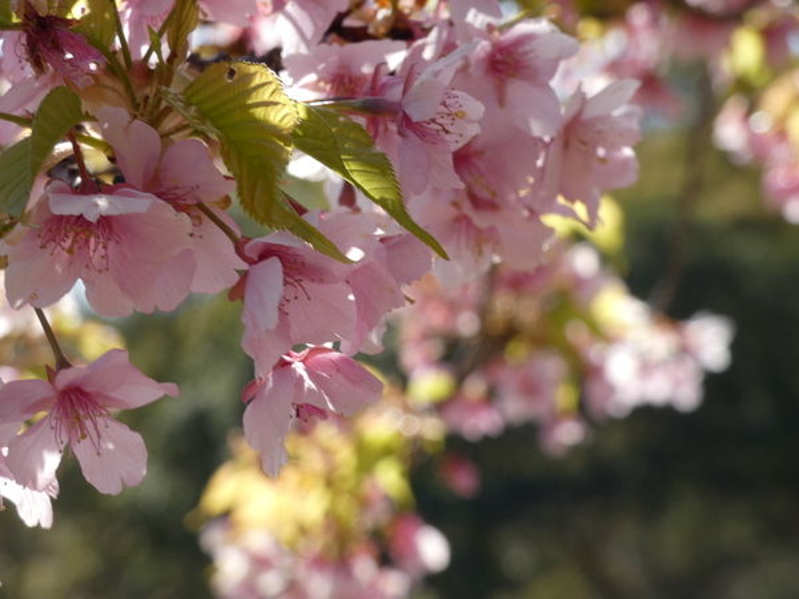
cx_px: 400
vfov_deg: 9.1
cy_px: 300
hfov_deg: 12.0
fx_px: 3785
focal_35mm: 164
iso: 80
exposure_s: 1/200
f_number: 5.4
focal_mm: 29.5
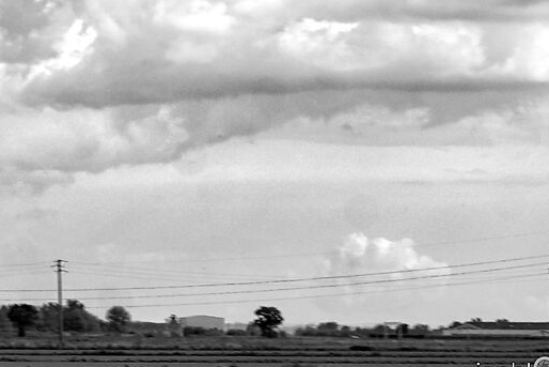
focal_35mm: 327
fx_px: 4988
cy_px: -437
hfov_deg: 6.1
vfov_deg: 4.1
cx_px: -589
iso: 100
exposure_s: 1/500
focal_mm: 70
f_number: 5.6
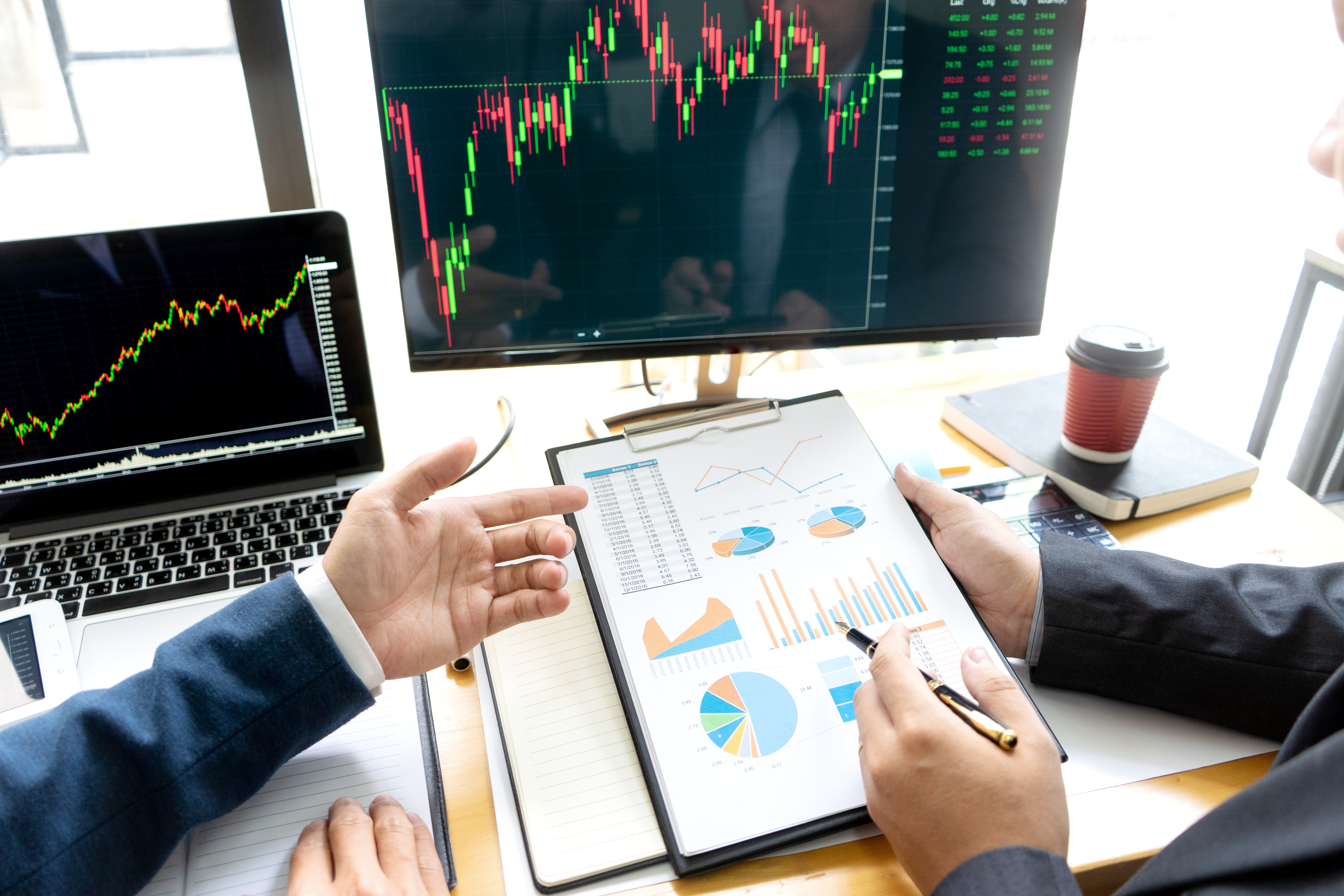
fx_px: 1045
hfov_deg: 65.5
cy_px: 448
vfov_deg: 46.4
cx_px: 672
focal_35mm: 28
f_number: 3.5
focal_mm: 28
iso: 400
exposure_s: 1/60
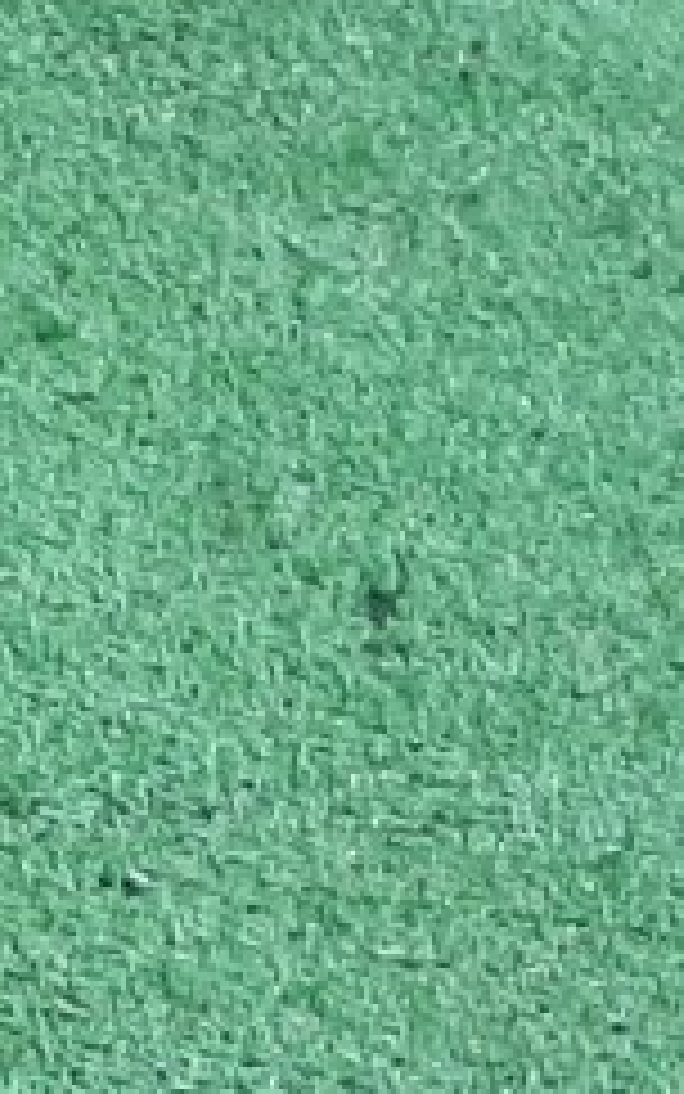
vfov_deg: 11.3
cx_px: -2178
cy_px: 2337
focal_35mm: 163
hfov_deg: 6.4
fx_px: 4859
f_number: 1.7
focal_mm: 3.93
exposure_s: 1/50
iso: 213
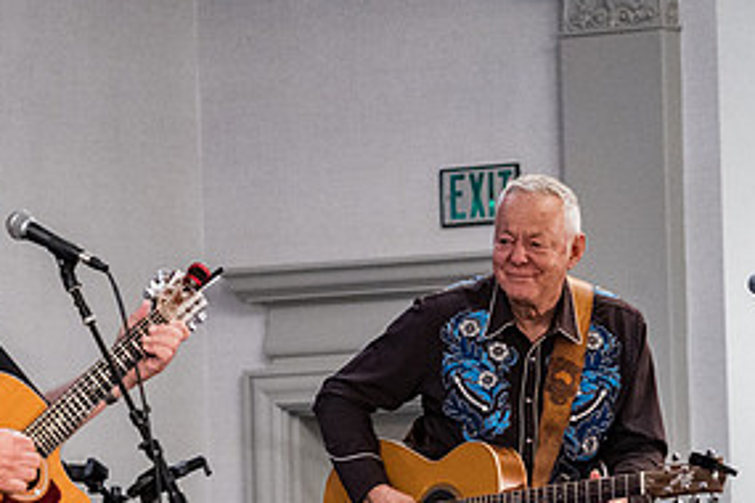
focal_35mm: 265
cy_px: 507
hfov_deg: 7.8
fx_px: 5557
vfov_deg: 5.2
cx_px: 262
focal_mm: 130
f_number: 6.3
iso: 12800
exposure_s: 1/250
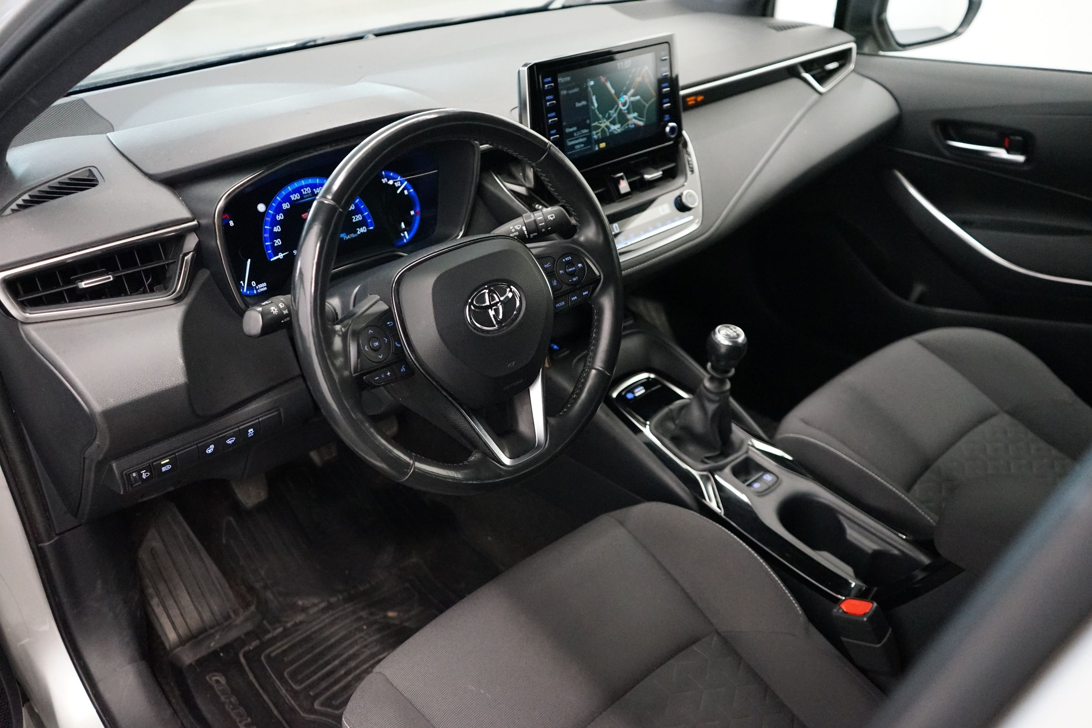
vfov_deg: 46.4
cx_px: 546
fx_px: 849
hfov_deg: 65.5
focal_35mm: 28
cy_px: 364
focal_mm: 28
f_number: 3.5
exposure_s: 1/160
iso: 6400
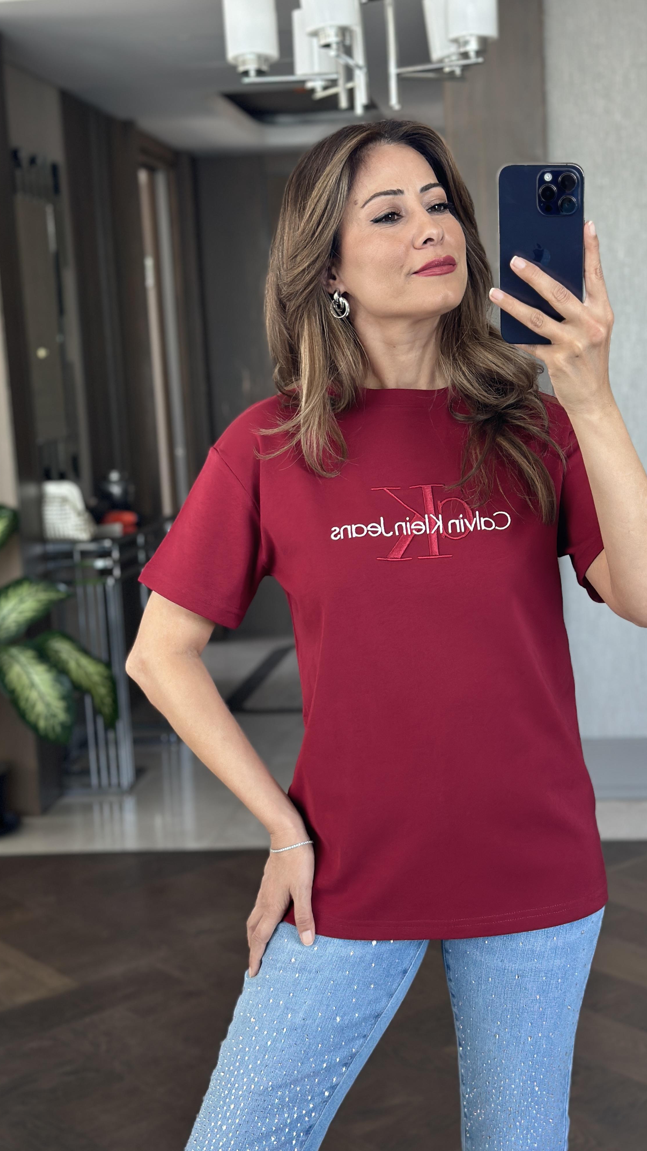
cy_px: 578
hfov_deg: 22.6
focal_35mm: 53
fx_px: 1616
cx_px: 424
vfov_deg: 39.2
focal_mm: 6.86
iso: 100
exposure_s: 1/86
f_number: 1.78
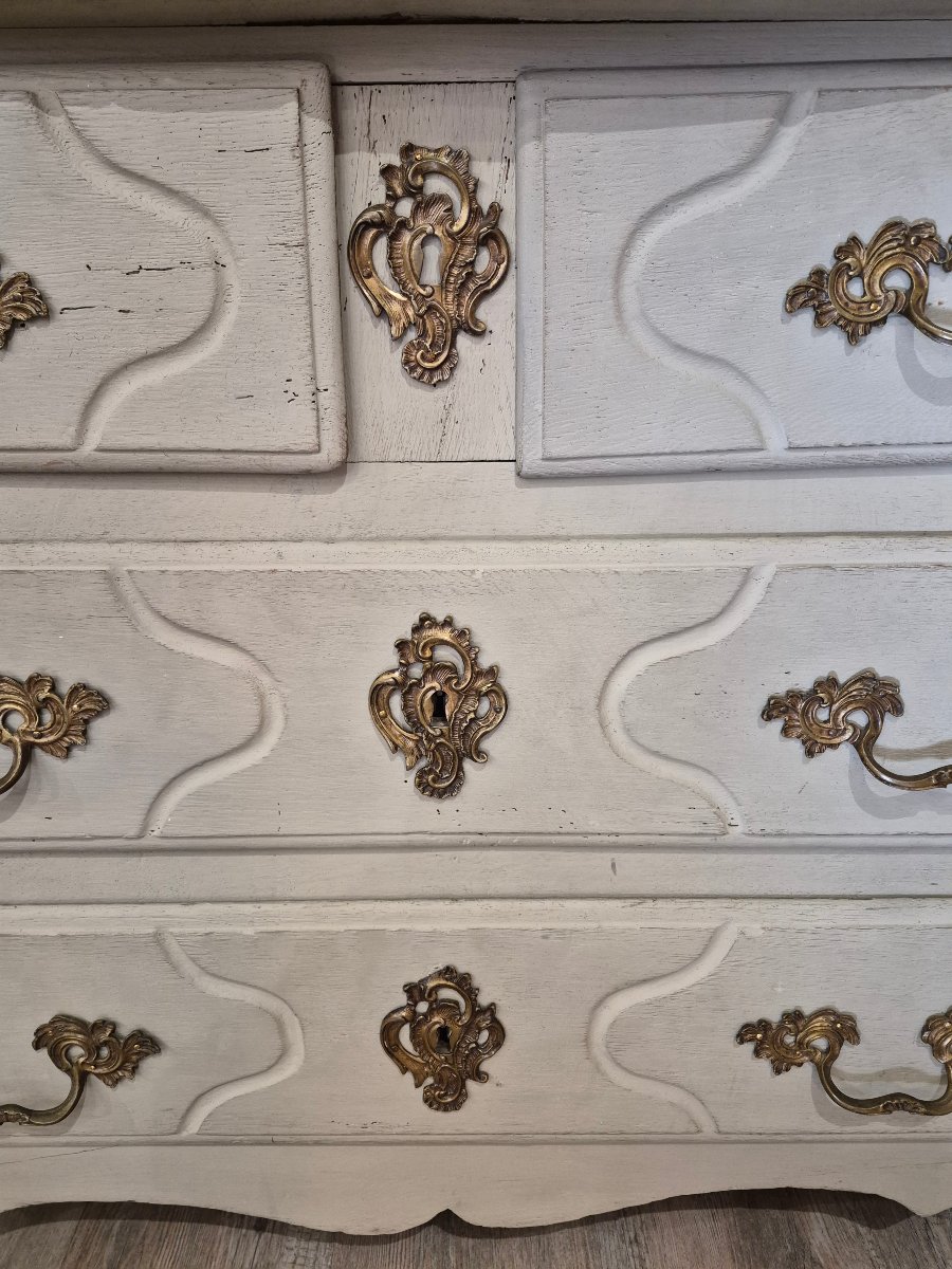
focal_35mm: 23
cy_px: 634
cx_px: 476
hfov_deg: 58.9
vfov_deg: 73.9
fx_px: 843
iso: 800
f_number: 1.8
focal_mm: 5.4
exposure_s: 1/100
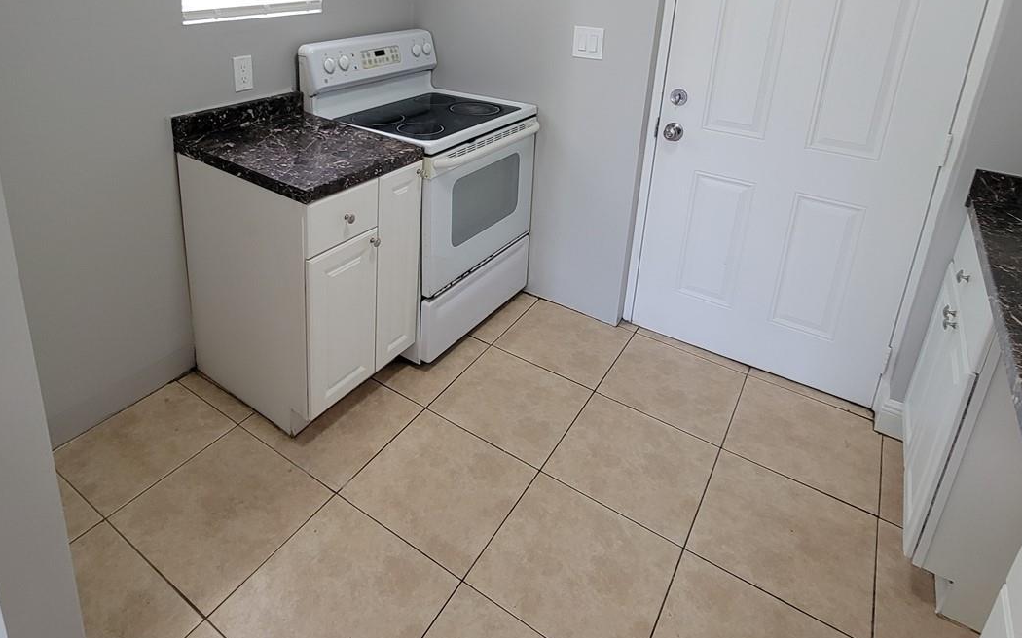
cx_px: 461
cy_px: 139
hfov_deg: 82.1
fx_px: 585
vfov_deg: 53.9
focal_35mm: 21
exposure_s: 1/60
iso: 160
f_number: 2.2
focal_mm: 2.2
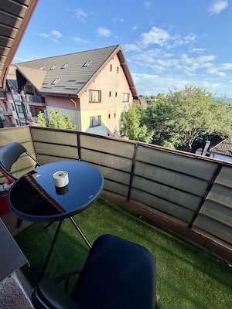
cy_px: 154
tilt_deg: -25.7
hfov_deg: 85.7
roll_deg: -4.4
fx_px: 125
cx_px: 116
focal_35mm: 14
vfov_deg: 102.1
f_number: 2.2
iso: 50
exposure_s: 1/502
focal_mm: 2.22
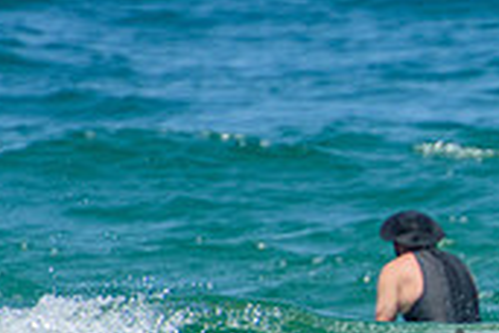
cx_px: 756
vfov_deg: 0.7
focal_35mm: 2034
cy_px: 349
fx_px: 28191
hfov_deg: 1.0
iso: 360
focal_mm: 400
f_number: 5.6
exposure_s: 1/2000
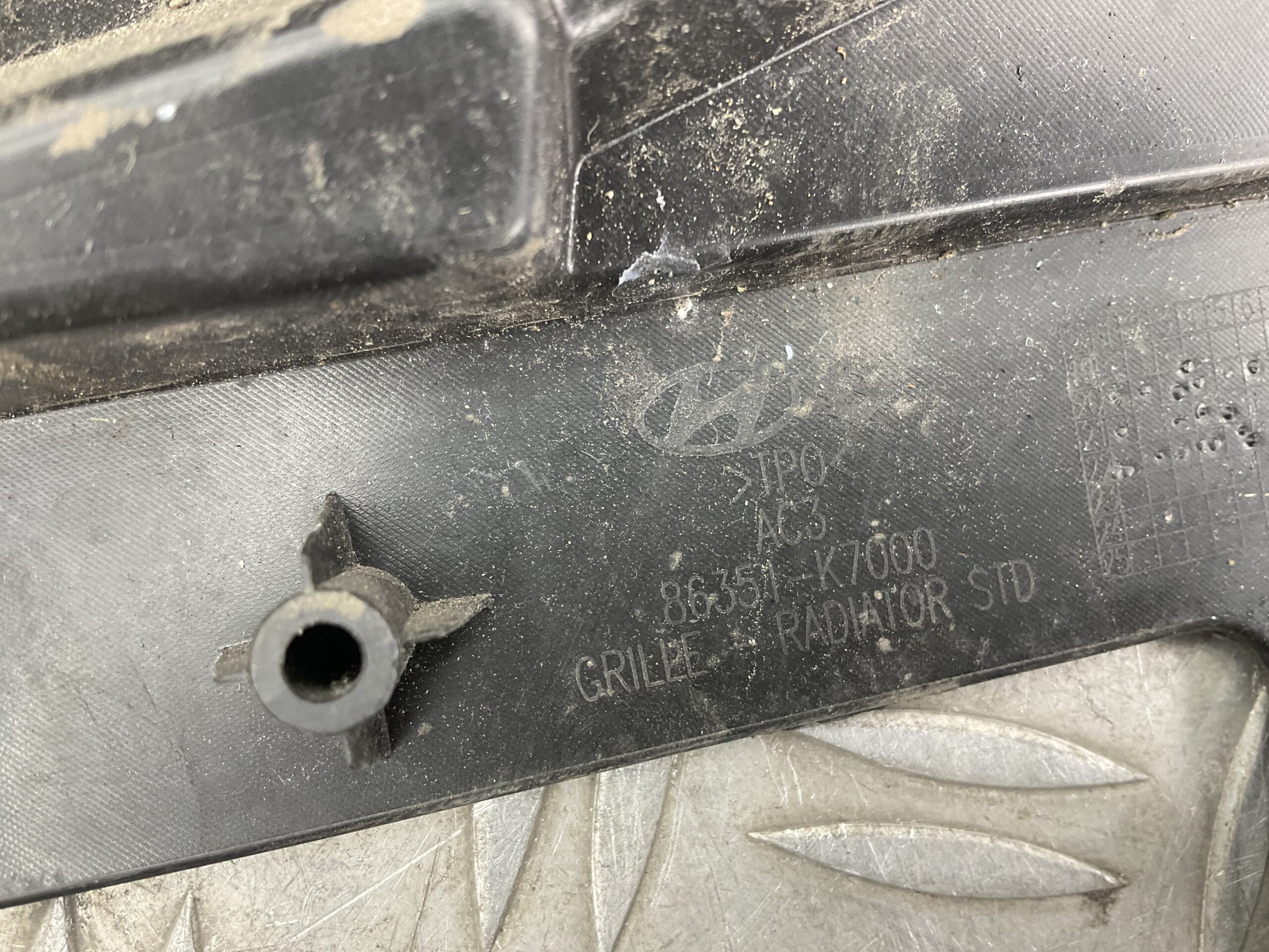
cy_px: 476
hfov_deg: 61.7
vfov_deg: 48.2
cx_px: 634
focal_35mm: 29
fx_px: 1063
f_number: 1.8
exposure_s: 1/50
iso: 80
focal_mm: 3
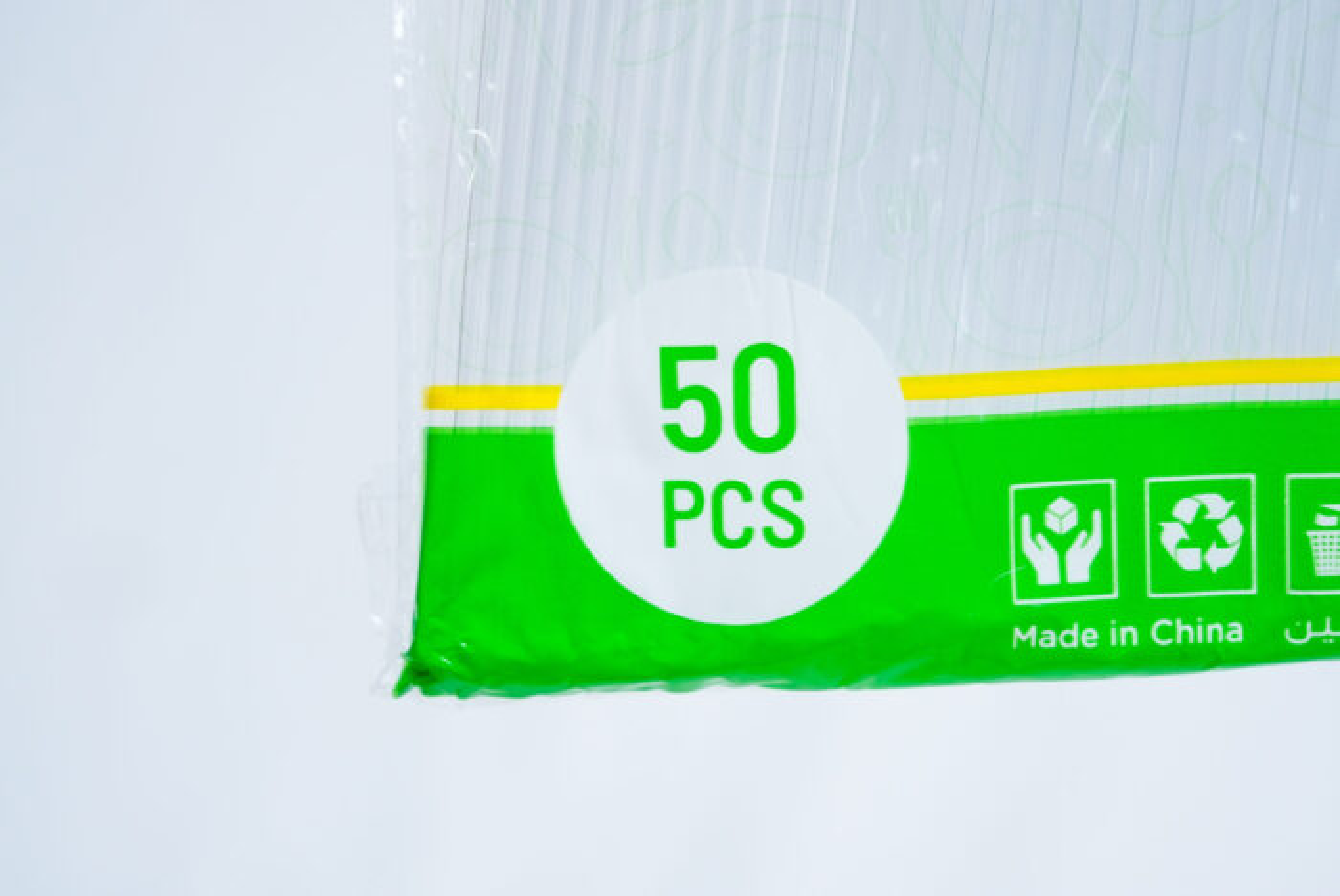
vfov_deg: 19.5
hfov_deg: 28.8
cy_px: 448
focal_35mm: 70
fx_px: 2608
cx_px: 670
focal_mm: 70
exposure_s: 1/200
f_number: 9
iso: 3200
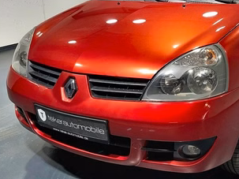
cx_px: 152
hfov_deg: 34.7
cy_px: 95
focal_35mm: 55
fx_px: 380
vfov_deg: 26.5
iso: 100
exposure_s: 1/100
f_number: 1.6
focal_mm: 5.1
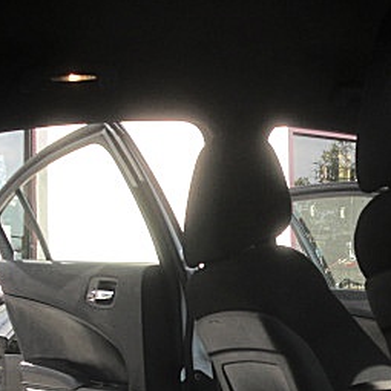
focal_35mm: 80
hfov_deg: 21.4
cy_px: 336
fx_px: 1022
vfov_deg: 21.3
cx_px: 311
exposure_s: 1/200
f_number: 2.8
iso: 50
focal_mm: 6.3
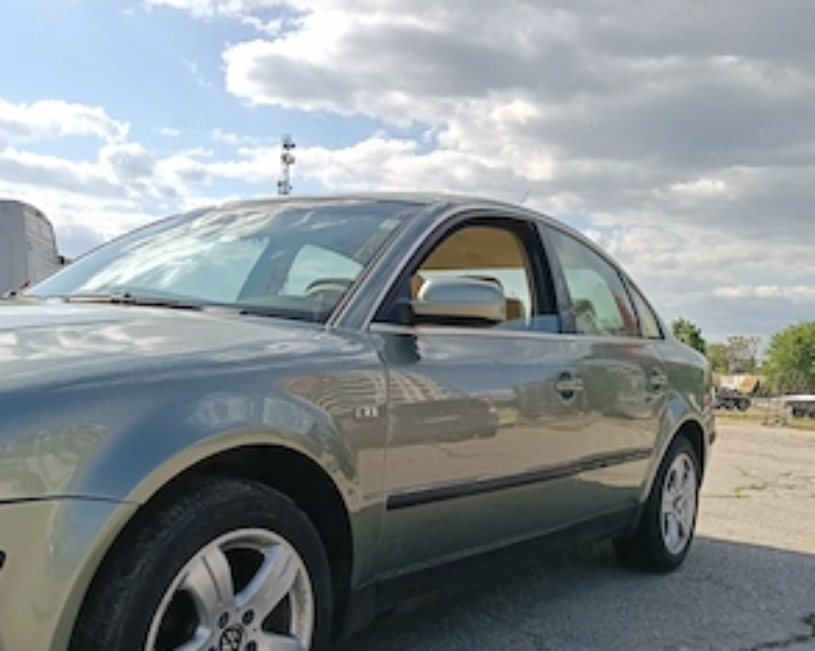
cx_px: 412
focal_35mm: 36
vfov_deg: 40.6
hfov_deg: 50.3
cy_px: 434
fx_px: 868
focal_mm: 3.98
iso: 50
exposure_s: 1/700
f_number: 1.8
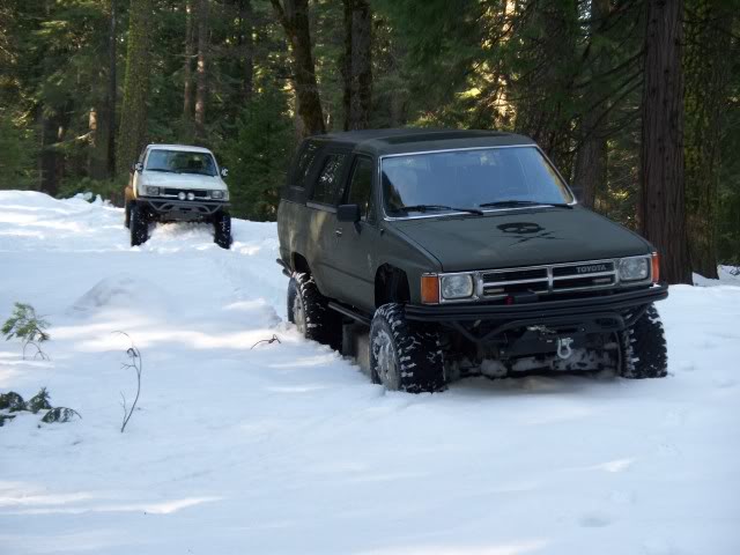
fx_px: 1710
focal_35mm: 80
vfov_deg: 18.4
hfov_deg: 24.4
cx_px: 370
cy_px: 278
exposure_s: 1/100
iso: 100
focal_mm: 16.86
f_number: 3.4
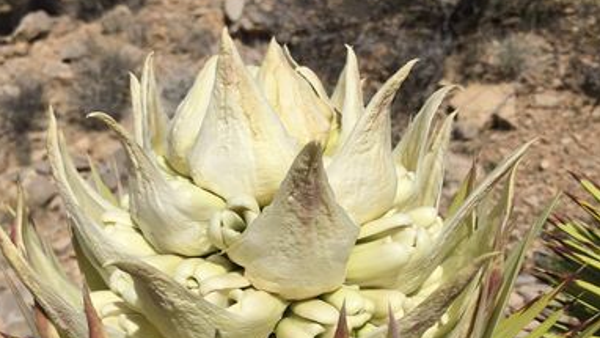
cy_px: 288
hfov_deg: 47.4
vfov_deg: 27.0
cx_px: 297
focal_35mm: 43
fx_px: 684
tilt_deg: -17.6
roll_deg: -3.8
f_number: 2.2
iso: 32
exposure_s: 1/6623
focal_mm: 4.15
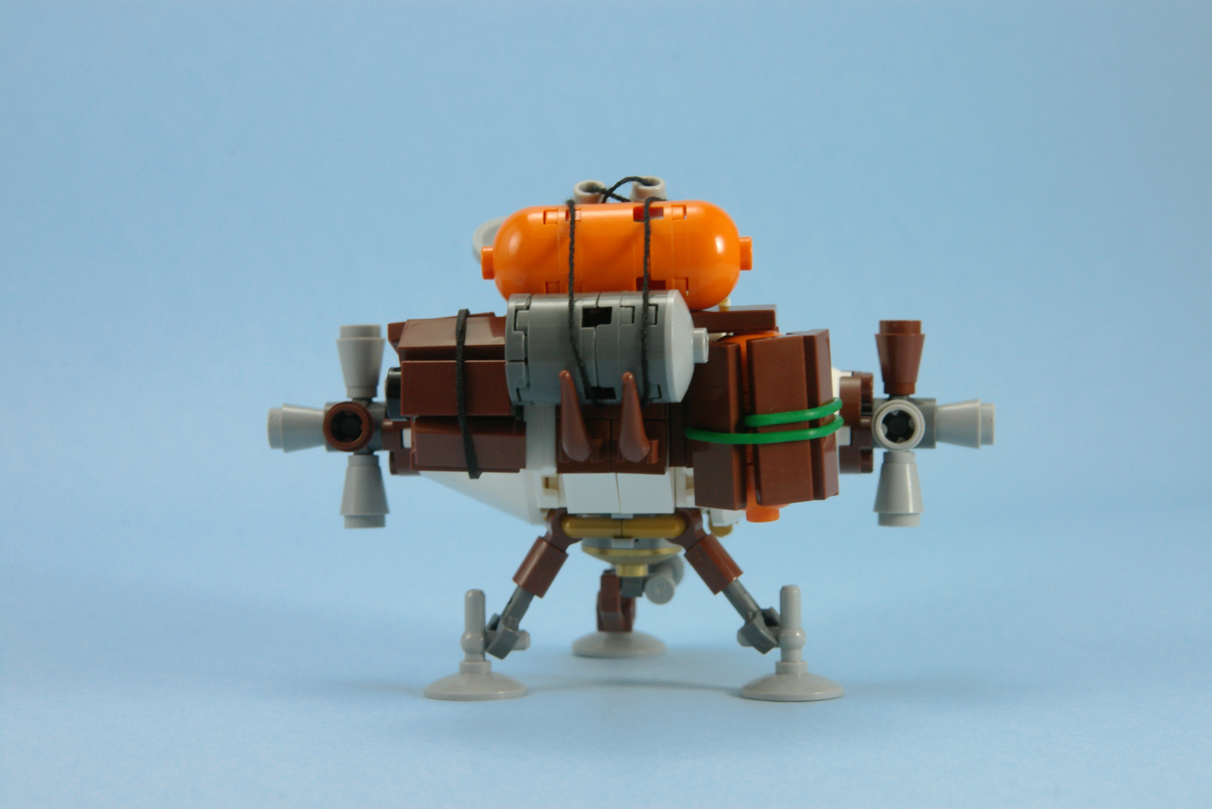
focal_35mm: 105
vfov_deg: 13.1
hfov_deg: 19.4
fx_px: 3536
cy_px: 404
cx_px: 606
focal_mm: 70
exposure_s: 1/15
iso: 400
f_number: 11
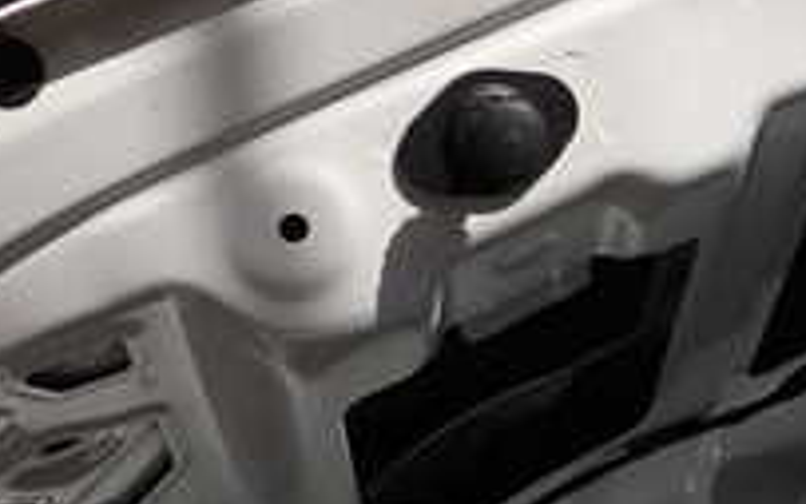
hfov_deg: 20.6
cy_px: 337
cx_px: 969
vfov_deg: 13.9
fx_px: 2065
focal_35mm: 94
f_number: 9
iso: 100
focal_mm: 5.4
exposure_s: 1/125
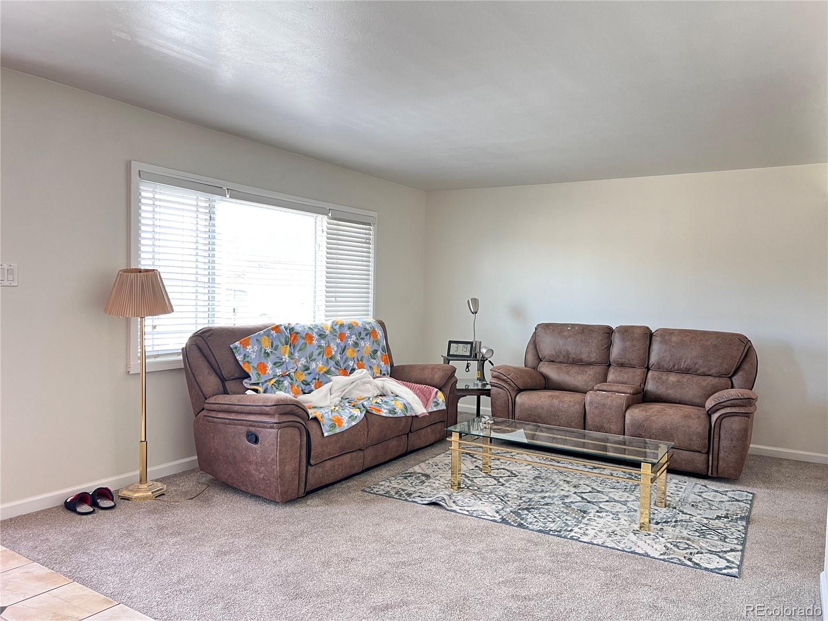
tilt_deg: -2.2
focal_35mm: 26
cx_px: 414
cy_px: 310
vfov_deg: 53.1
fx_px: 622
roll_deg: -2.0
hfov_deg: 67.3
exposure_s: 1/87
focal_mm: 5.7
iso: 125
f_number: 1.5
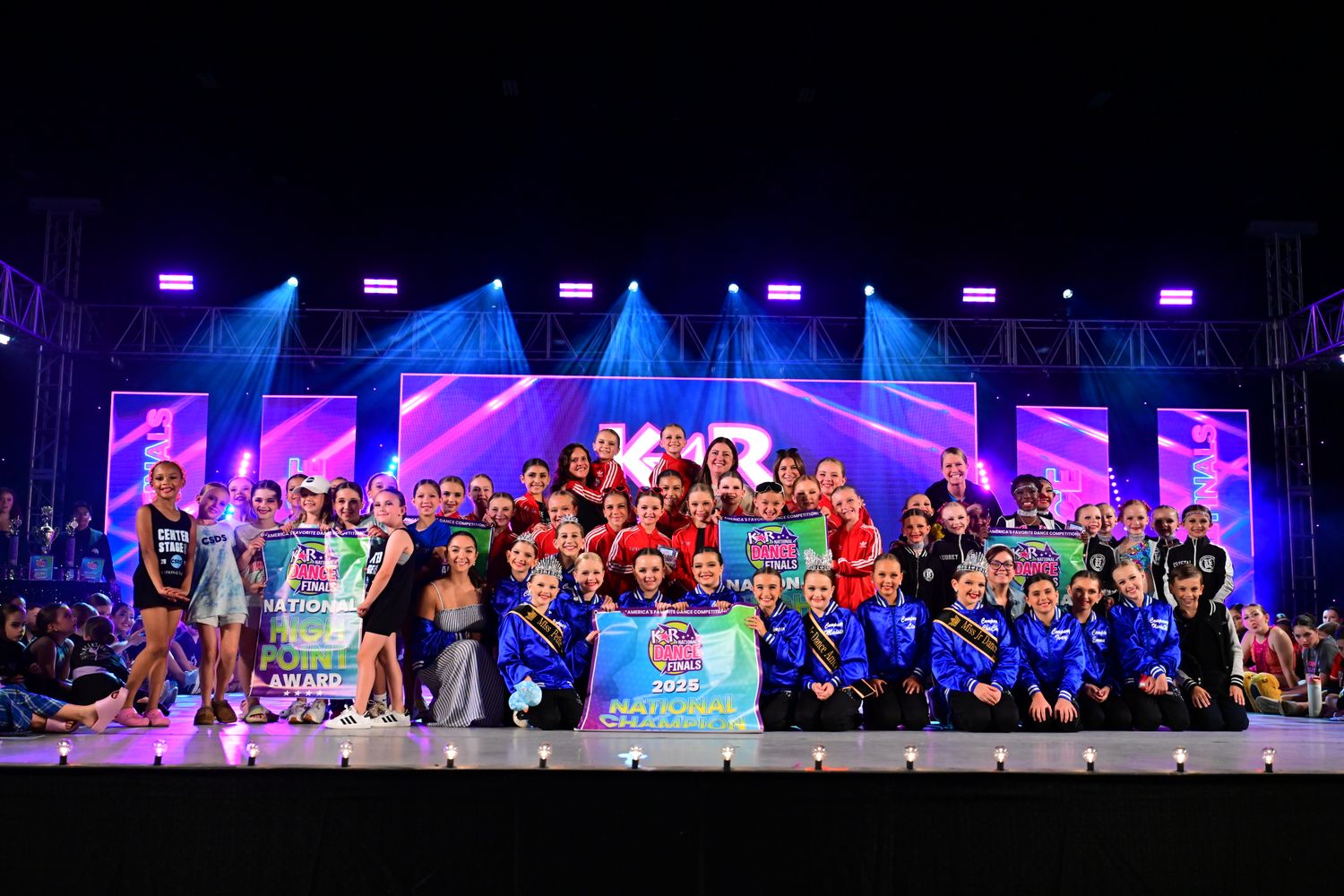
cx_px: 672
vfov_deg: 35.9
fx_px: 1381
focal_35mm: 37
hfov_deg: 51.9
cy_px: 448
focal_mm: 37
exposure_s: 1/800
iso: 4000
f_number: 3.5
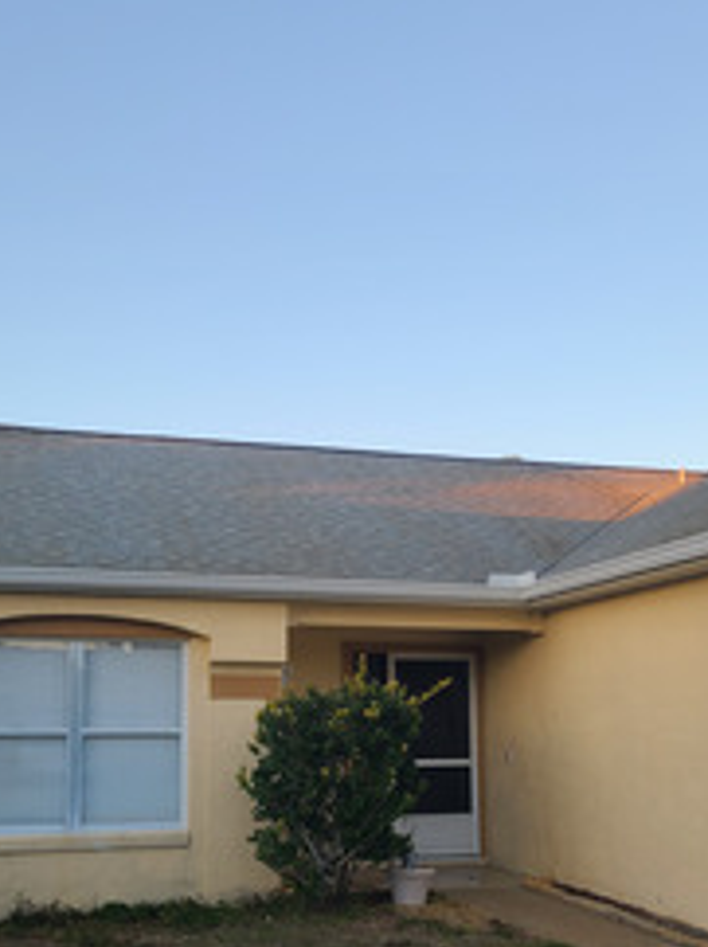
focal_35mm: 43
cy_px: 610
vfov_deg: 43.4
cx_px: 336
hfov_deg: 33.5
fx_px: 1175
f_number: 1.8
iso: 40
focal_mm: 5.4
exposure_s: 1/209
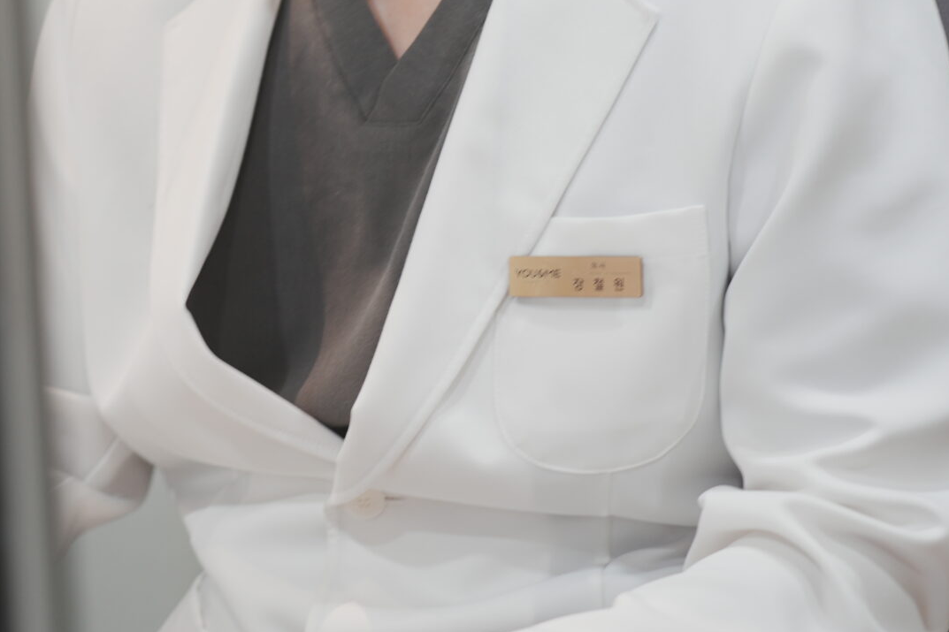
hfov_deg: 11.5
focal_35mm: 179
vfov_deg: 7.6
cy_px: -97
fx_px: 4718
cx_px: 351
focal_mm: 75
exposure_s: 1/80
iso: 125
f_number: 1.8
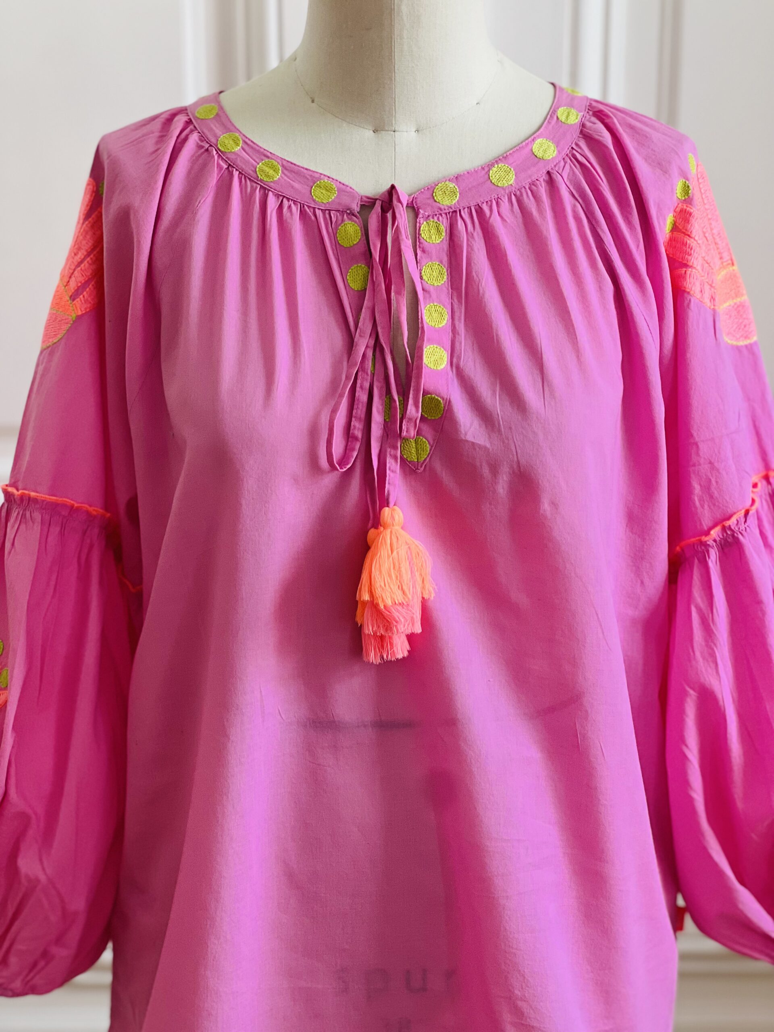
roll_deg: +0.2
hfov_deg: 19.1
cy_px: 516
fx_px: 2296
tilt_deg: -14.7
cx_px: 387
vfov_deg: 25.3
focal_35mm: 77
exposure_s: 1/50
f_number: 2.8
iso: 125
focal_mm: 9
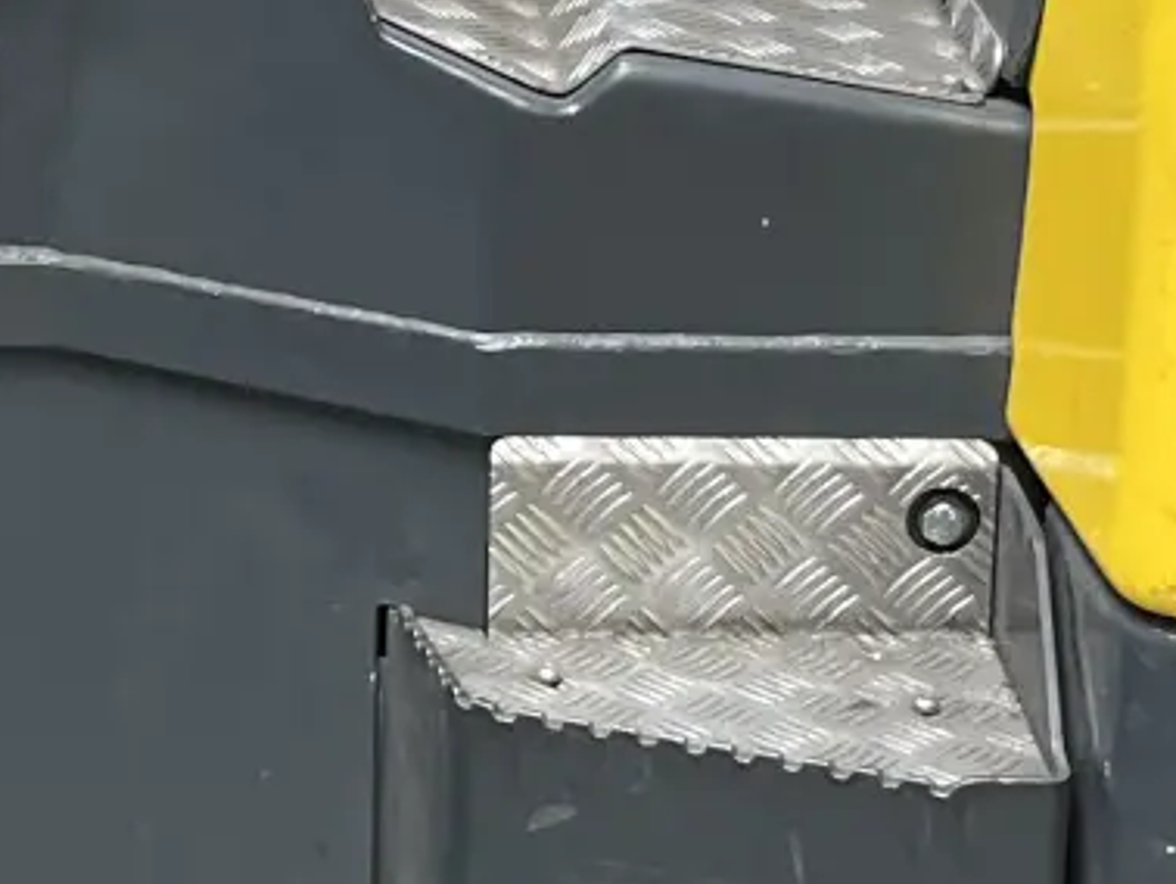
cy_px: -12
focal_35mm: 132
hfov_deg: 14.8
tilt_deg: -15.1
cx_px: 140
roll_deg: +0.0
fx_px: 4487
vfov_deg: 11.1
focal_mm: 5.1
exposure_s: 1/108
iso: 125
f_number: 1.6
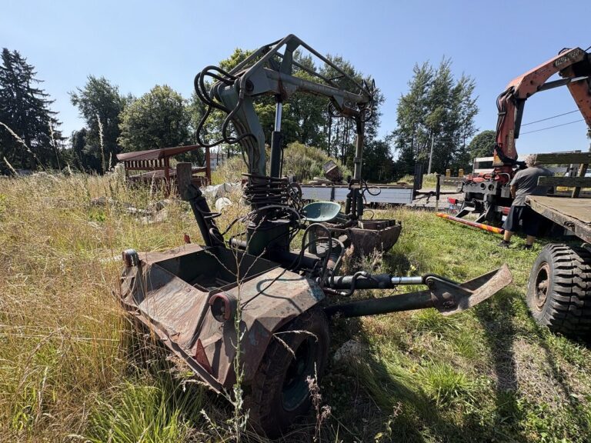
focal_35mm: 14
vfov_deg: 85.7
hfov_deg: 102.1
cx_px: 296
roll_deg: -1.5
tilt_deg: -9.8
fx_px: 239
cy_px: 222
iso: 40
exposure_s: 1/646
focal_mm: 2.22
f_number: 2.2
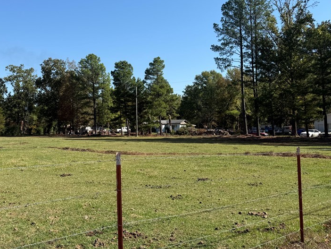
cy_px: 117
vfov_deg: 40.7
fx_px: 335
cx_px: 100
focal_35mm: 35
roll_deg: +1.8
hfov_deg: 51.3
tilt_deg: +2.2
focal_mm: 6.76
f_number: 1.78
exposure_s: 1/3425
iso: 80
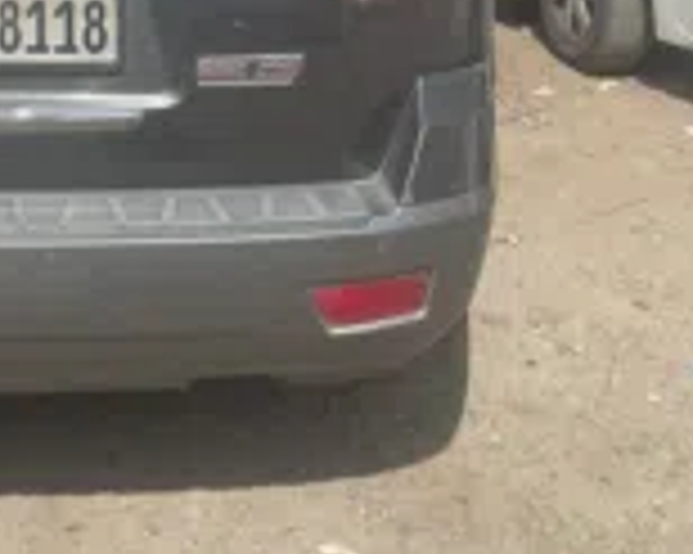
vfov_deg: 21.8
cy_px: -72
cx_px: 117
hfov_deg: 28.0
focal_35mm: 66
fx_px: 1353
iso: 32
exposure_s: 1/2882
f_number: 1.6
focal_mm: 4.2
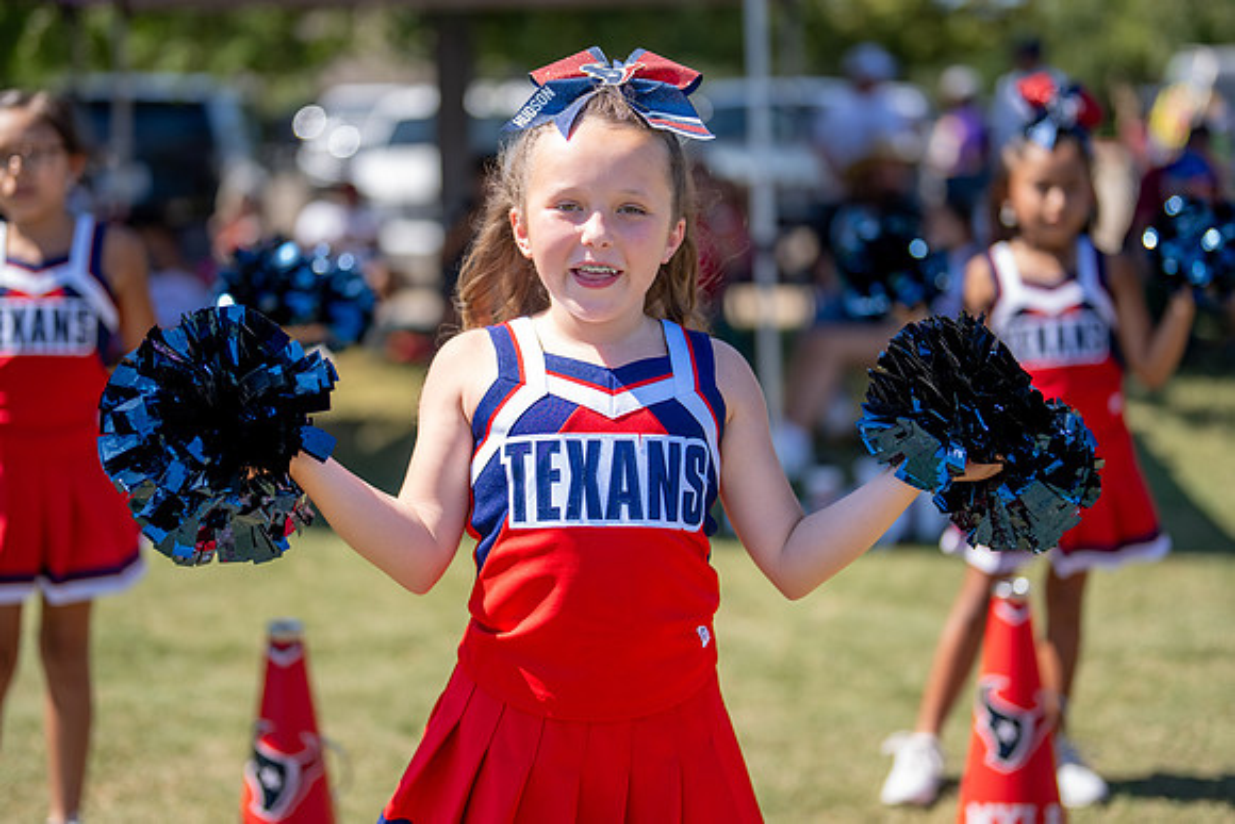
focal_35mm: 61
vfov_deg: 22.3
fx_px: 2090
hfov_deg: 32.9
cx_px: 589
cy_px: 391
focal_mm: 50
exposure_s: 1/6400
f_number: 1.2
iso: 160
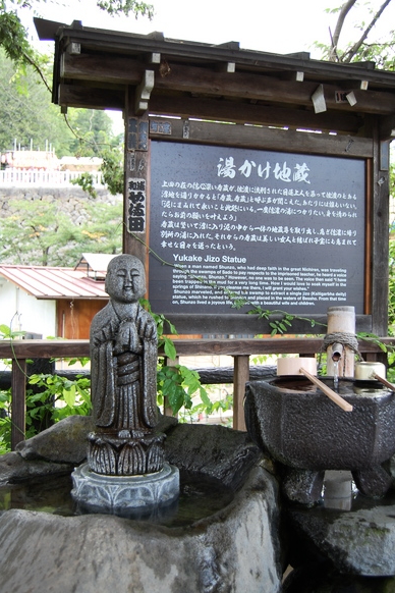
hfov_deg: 37.3
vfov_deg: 53.8
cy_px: 304
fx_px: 584
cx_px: 201
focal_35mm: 36
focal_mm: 23
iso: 200
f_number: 3.8
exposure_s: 1/40
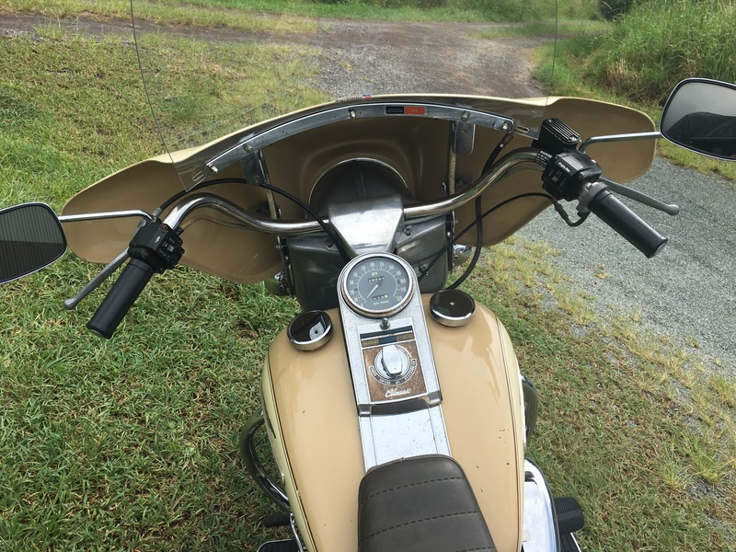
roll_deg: -15.4
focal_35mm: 29
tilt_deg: -28.2
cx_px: 368
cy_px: 276
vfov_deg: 48.2
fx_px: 617
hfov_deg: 61.7
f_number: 2.2
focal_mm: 4.15
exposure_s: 1/1026
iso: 25
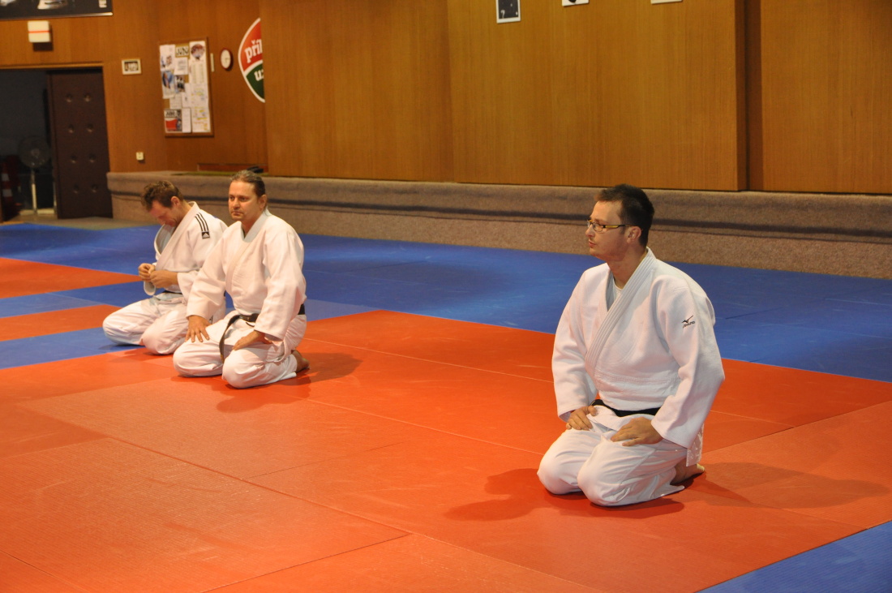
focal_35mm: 57
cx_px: 446
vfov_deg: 23.7
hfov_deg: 35.1
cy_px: 296
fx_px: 1411
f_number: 4.5
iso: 1250
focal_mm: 38
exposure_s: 1/160
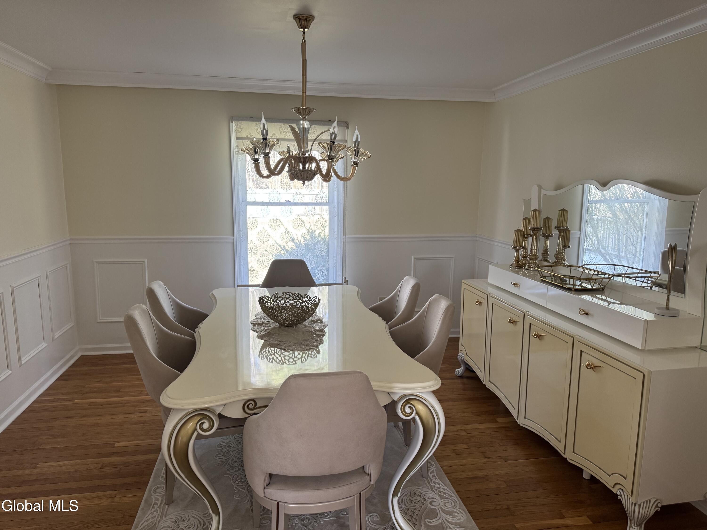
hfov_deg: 71.6
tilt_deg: -10.9
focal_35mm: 24
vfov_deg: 56.8
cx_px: 354
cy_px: 265
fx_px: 490
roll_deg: -0.8
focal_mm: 6.76
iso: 200
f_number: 1.78
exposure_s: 1/120
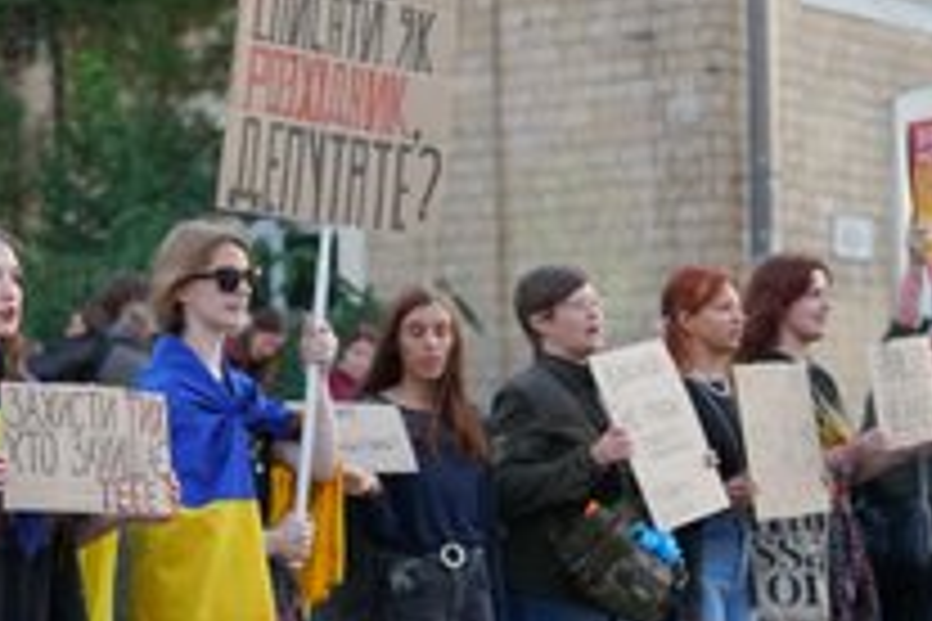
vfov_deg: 12.0
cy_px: 146
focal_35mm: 114
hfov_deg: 17.8
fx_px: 2951
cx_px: 189
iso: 2000
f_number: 4
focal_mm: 59
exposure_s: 1/160
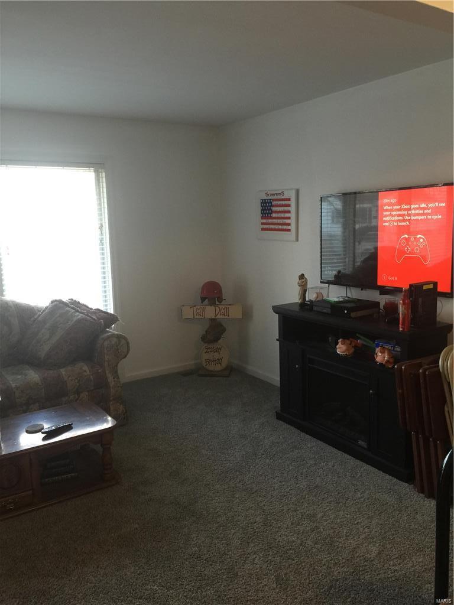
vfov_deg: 61.7
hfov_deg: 48.2
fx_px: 507
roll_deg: +1.6
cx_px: 227
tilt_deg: -7.6
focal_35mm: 29
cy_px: 302
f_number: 2.2
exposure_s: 1/15
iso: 64
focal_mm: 4.15
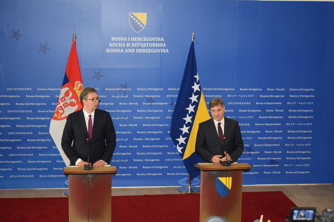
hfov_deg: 31.9
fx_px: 584
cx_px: 167
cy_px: 111
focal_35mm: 63
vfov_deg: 21.6
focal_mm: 42
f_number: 5
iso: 3200
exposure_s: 1/60
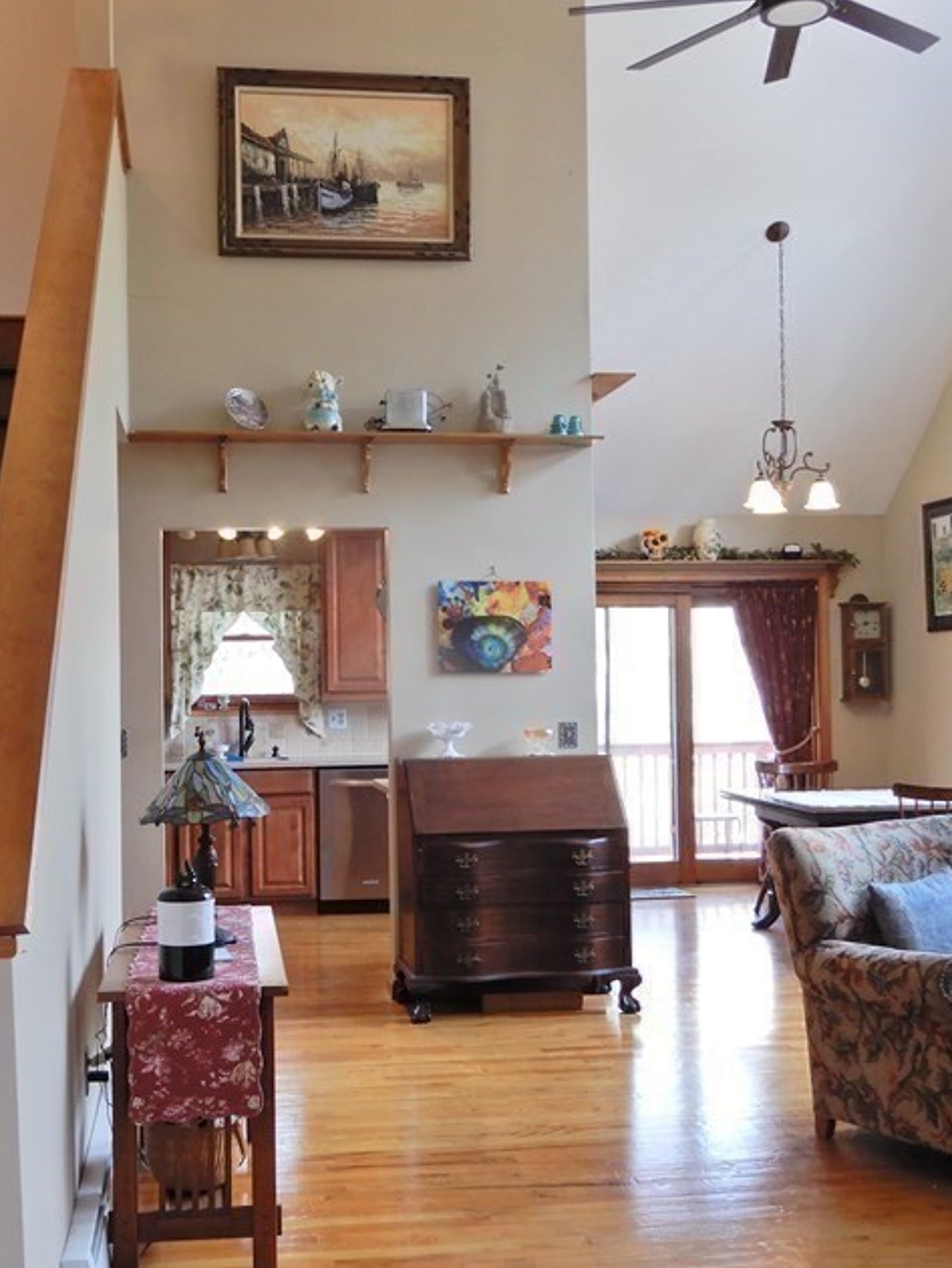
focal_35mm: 39
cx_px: 378
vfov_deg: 47.8
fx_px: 1429
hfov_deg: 36.7
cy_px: 674
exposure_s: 1/30
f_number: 3.4
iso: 125
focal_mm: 4.3
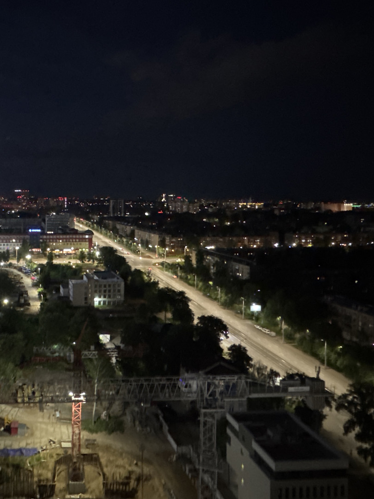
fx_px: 374
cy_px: 200
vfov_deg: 66.7
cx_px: 51
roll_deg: +0.0
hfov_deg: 48.6
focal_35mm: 26
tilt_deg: +0.2
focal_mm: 2.22
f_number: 2.2
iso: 2500
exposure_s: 1/20
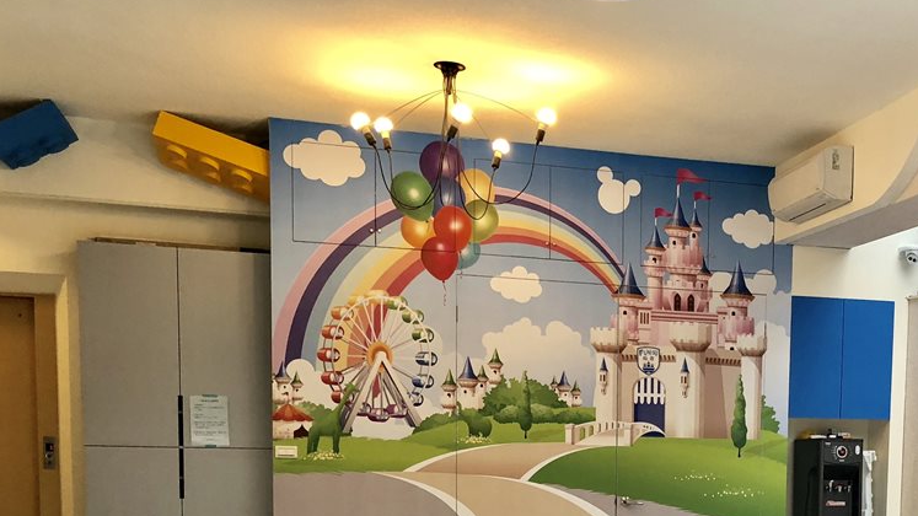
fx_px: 1193
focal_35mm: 49
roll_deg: -0.7
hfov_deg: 40.5
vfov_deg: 23.2
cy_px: 544
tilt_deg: -5.0
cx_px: 728
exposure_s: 1/30
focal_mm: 4
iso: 32
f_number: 1.8
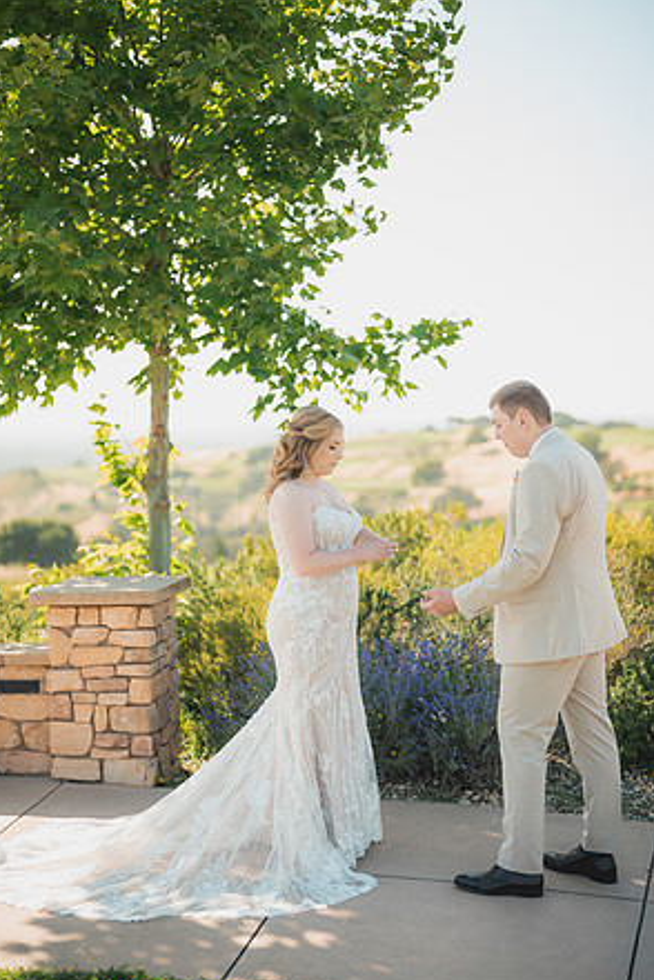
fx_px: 1390
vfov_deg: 38.9
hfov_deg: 26.5
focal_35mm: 51
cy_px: 498
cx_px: 323
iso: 50
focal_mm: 50
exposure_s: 1/1250
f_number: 1.4
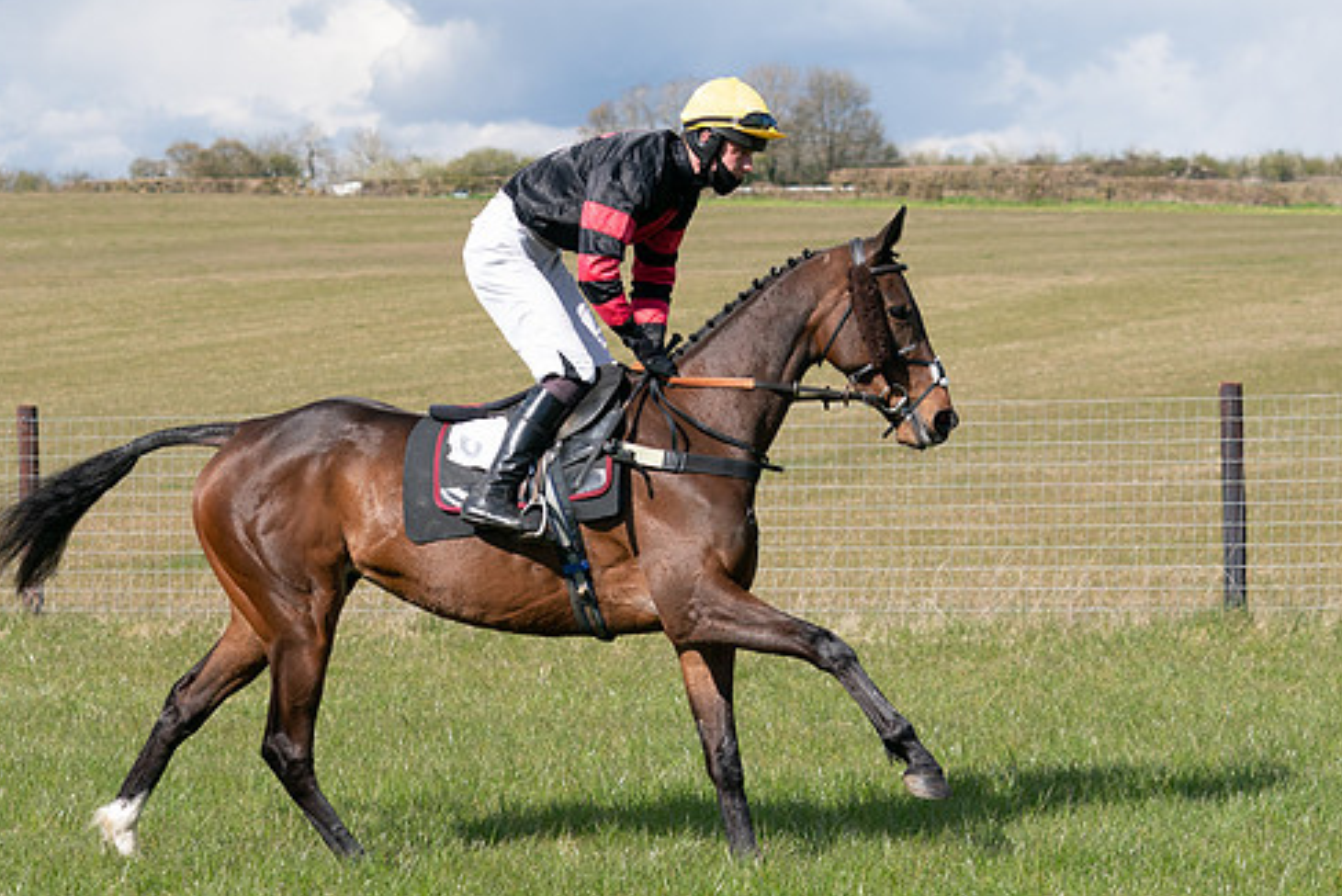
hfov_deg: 16.4
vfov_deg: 11.0
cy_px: 440
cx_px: 584
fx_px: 4661
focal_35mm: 125
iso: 400
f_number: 5
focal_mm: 70
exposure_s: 1/2000
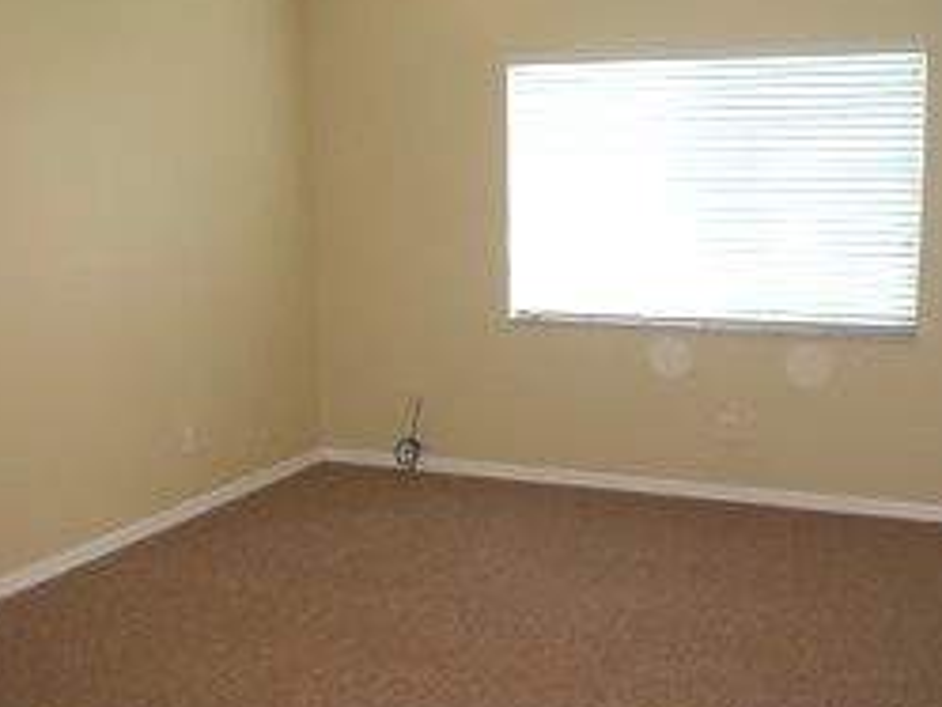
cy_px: 359
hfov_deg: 42.1
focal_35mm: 45
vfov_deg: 32.2
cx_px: 484
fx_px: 1225
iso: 125
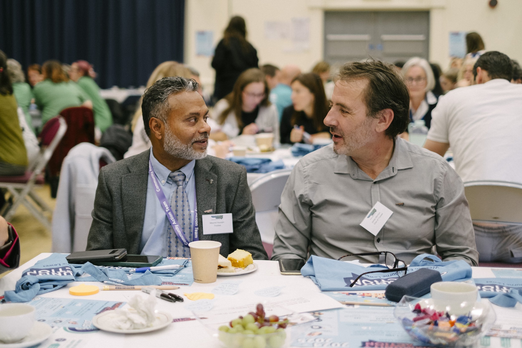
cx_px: 244
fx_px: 860
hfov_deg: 33.8
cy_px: 170
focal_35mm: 59
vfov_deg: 22.9
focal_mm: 35
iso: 1000
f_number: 1.6
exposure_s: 1/250
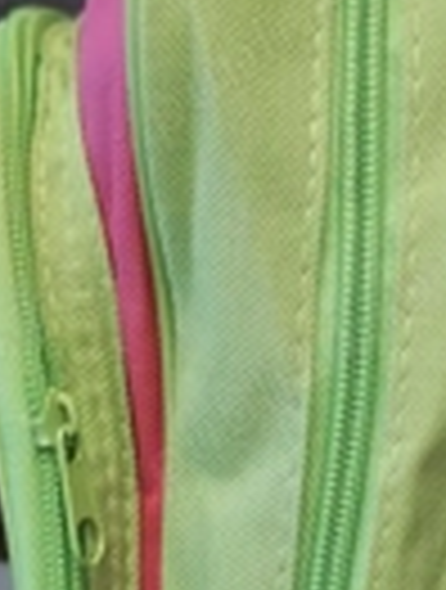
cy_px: 432
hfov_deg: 20.8
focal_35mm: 70
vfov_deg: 27.4
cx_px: 378
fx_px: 1197
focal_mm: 5.54
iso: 400
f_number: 1.8
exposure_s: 1/20
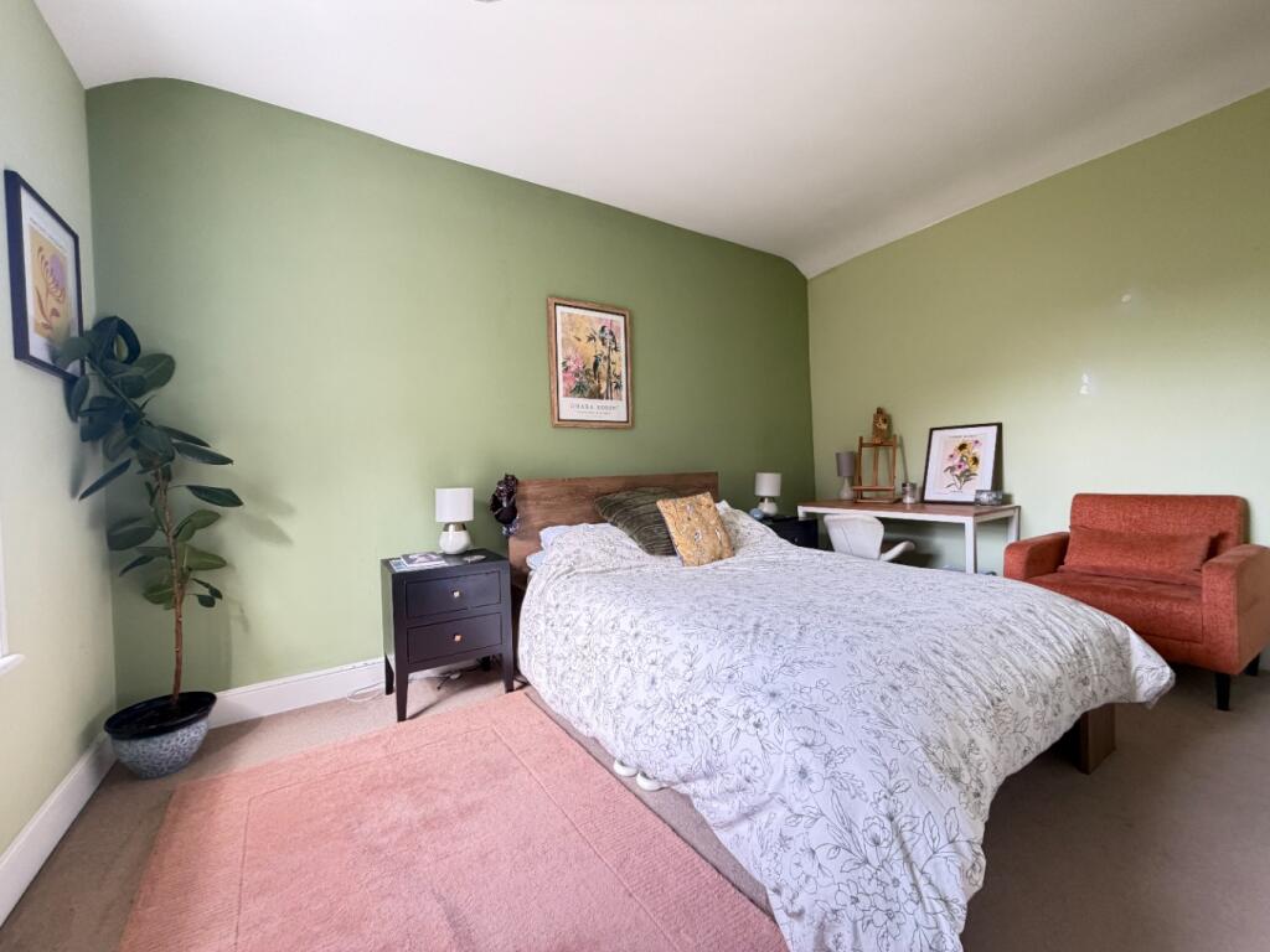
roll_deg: +3.4
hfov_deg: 102.1
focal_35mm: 14
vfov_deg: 85.7
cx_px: 635
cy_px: 476
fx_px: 514
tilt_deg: -0.6
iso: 400
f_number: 2.2
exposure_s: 1/60
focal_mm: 2.22
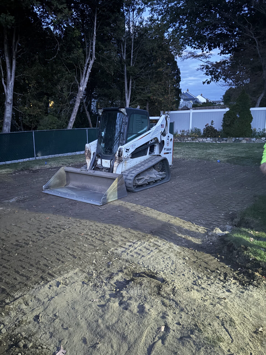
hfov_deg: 53.1
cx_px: 133
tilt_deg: -10.4
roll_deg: +0.4
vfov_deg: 67.3
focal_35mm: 26
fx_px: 266
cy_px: 178
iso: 800
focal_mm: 5.96
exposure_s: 1/9
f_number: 1.6
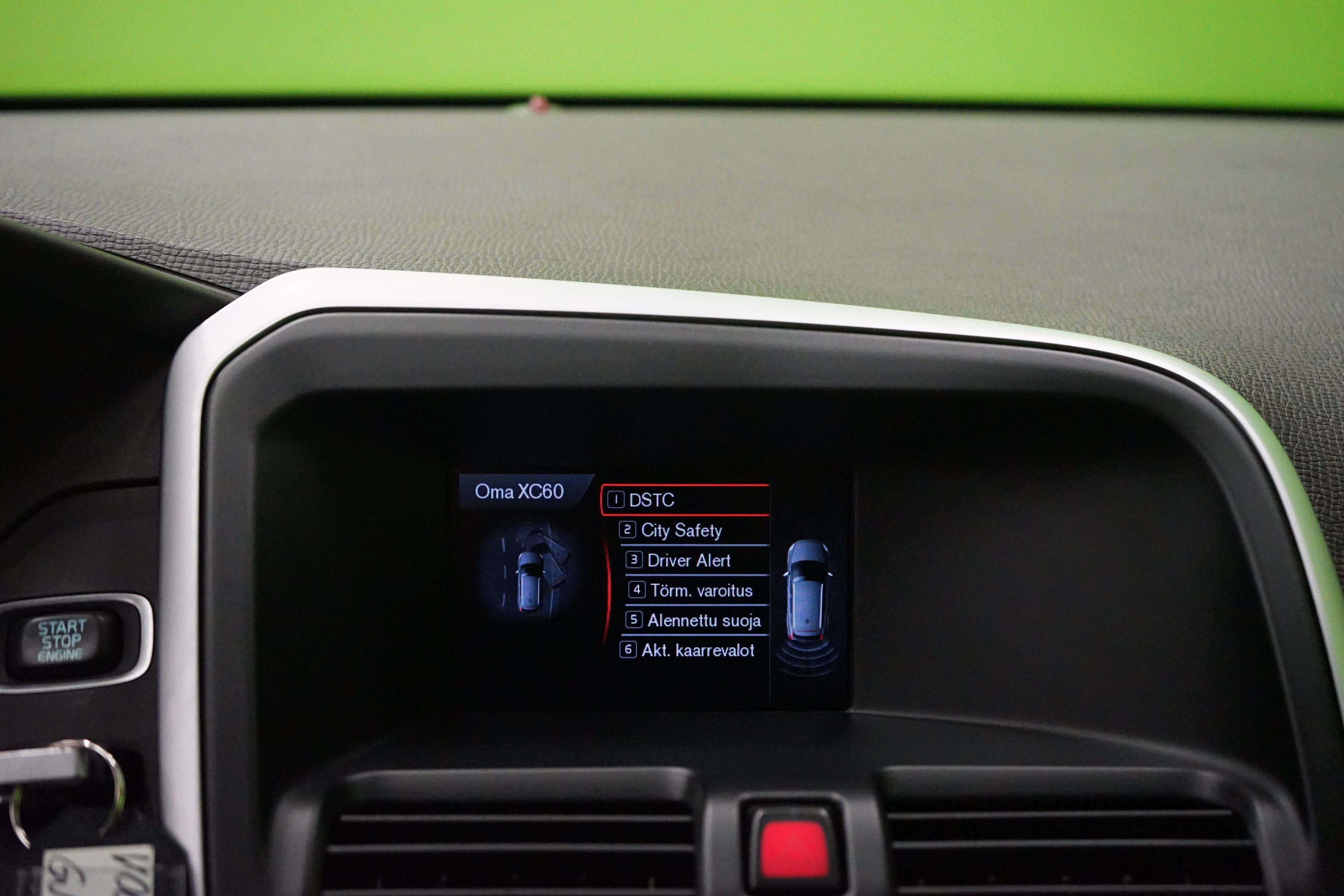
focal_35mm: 45
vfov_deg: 29.9
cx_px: 672
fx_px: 1680
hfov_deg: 43.6
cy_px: 448
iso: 6400
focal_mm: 45
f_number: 4.5
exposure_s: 1/60
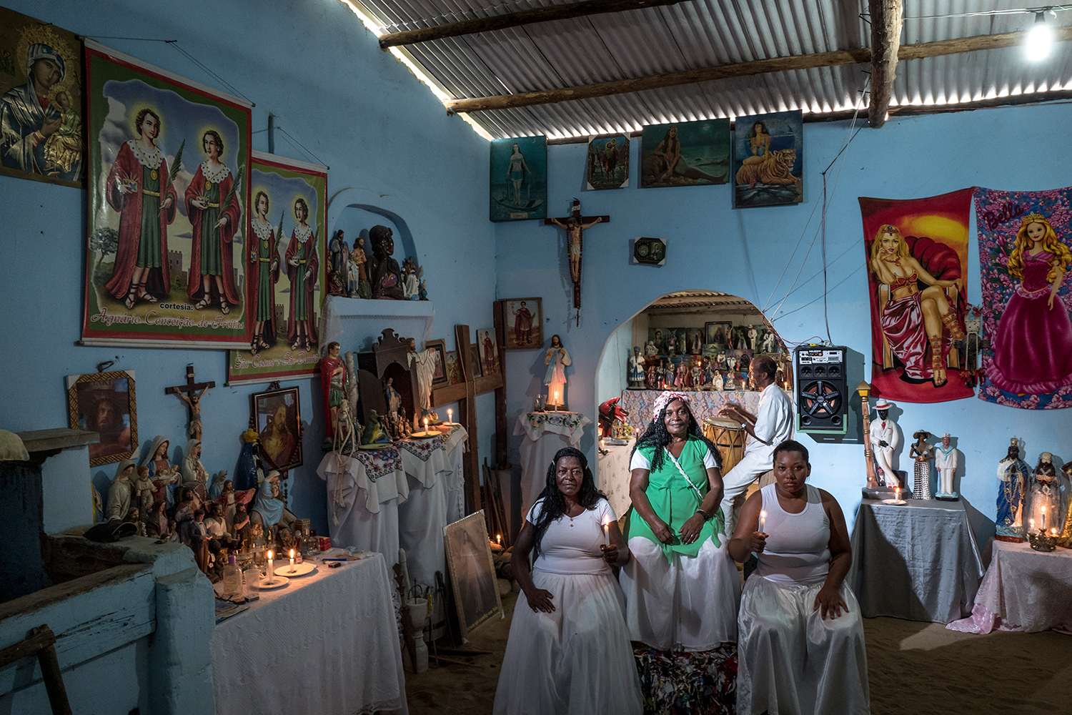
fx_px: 834
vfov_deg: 46.4
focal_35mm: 28
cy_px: 358
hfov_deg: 65.5
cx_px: 536
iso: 1600
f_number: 8
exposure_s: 1/15
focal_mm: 28
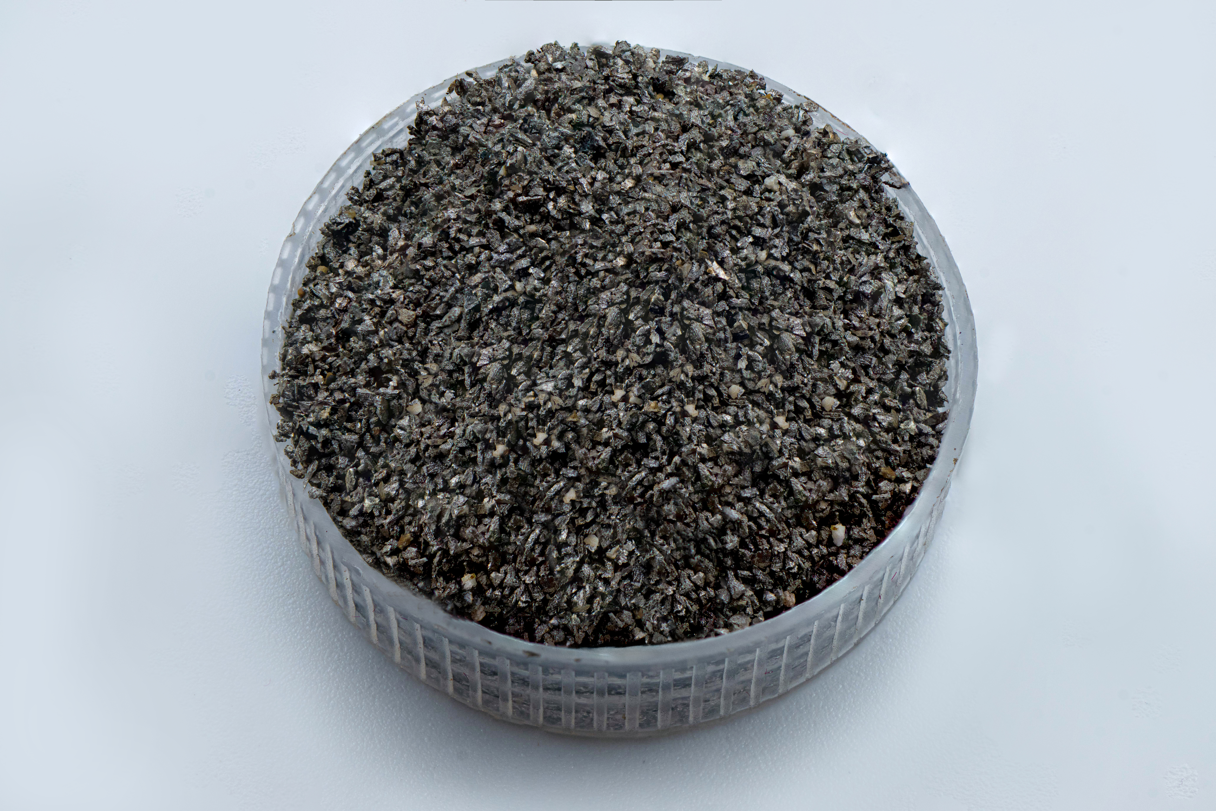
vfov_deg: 13.0
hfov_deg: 19.5
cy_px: 406
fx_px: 3546
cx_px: 608
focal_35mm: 105
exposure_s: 1/100
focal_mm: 105
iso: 640
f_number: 8
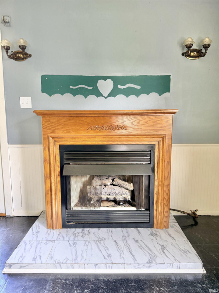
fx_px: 203
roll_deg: +0.1
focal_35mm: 24
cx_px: 110
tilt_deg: -8.4
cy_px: 146
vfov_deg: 71.6
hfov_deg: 56.8
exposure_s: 1/75
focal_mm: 6.76
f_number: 1.78
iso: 200
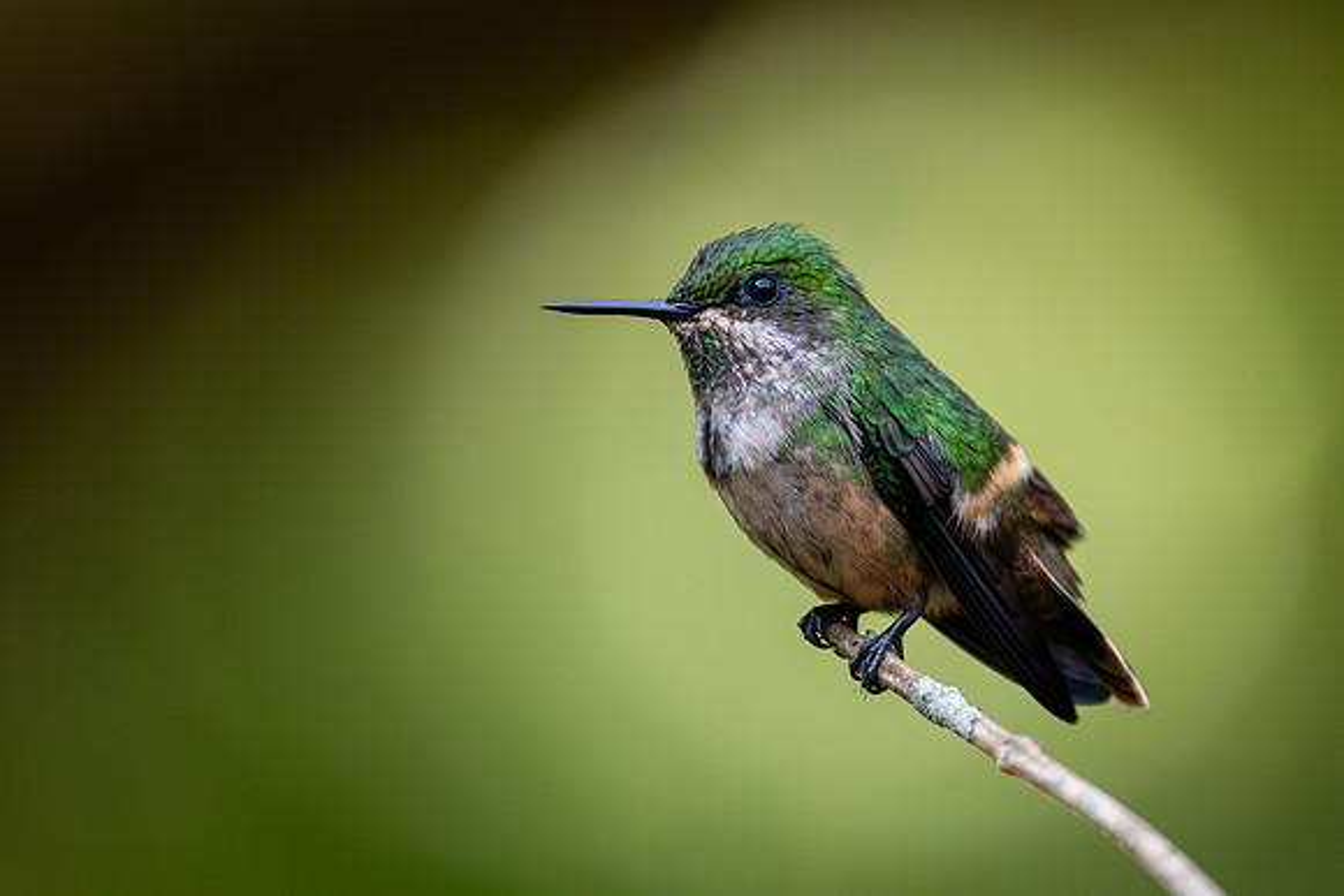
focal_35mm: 713
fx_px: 26630
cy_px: 472
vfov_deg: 1.9
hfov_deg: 2.9
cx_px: 662
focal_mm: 560
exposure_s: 1/500
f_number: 6.3
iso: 6400
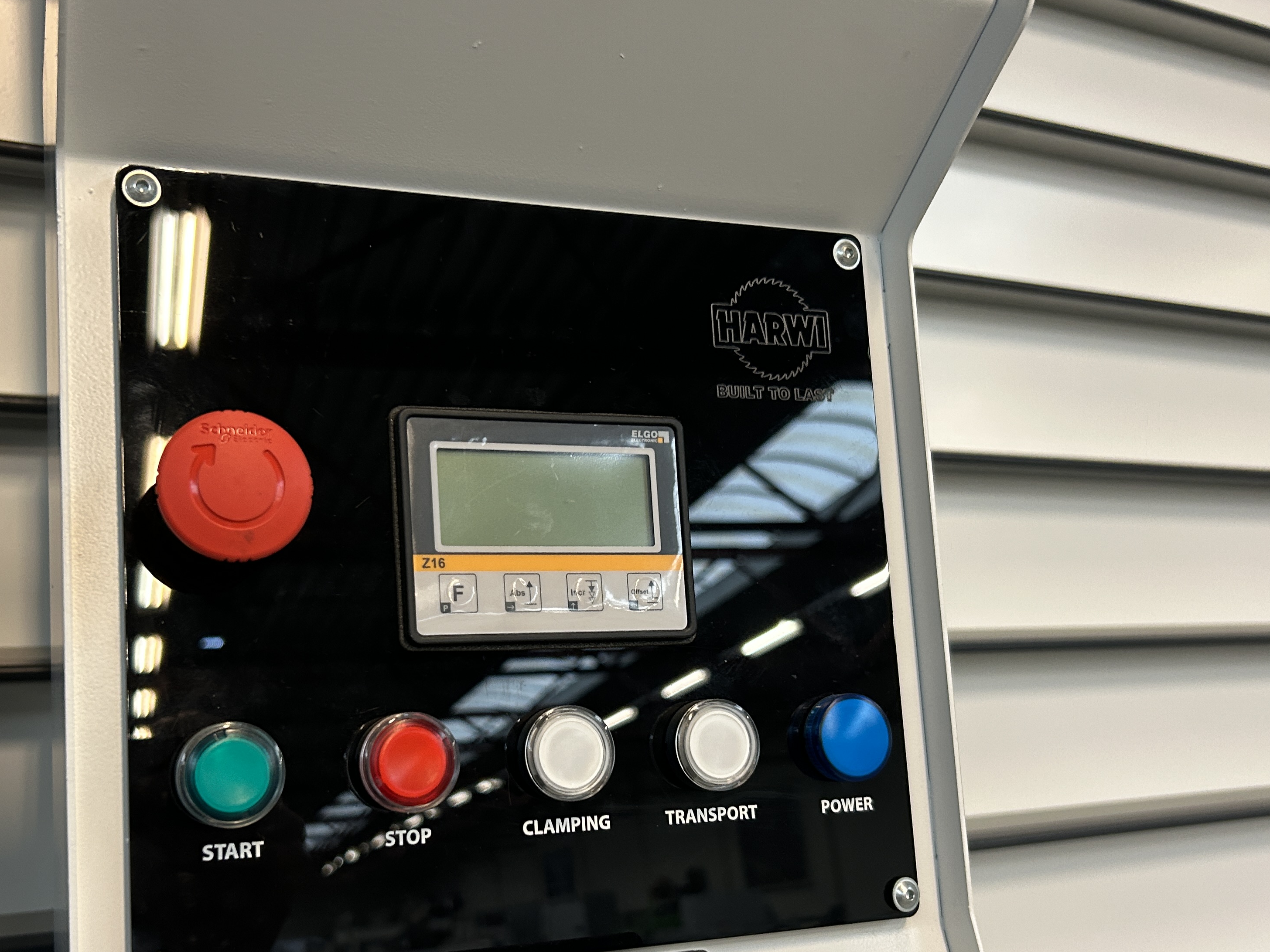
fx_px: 1321
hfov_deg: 51.1
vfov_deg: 39.5
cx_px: 536
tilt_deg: -1.0
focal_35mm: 36
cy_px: 579
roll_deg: -0.3
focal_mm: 5.7
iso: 200
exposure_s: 1/50
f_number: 1.5
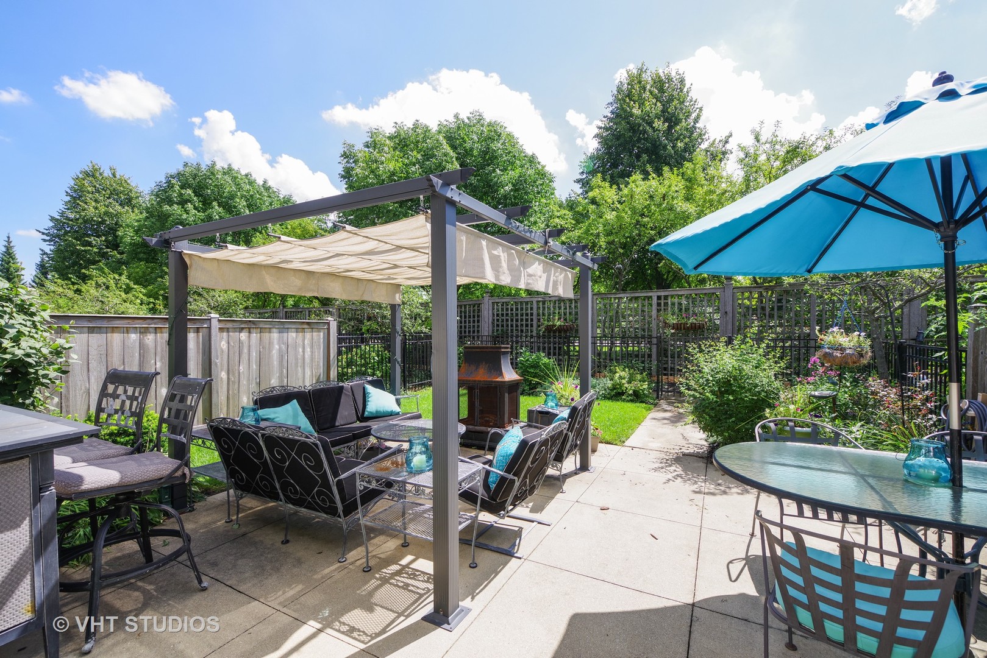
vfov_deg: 77.3
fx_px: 411
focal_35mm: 15
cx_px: 494
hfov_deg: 100.4
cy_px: 329
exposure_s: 1/250
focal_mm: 15
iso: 200
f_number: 6.3
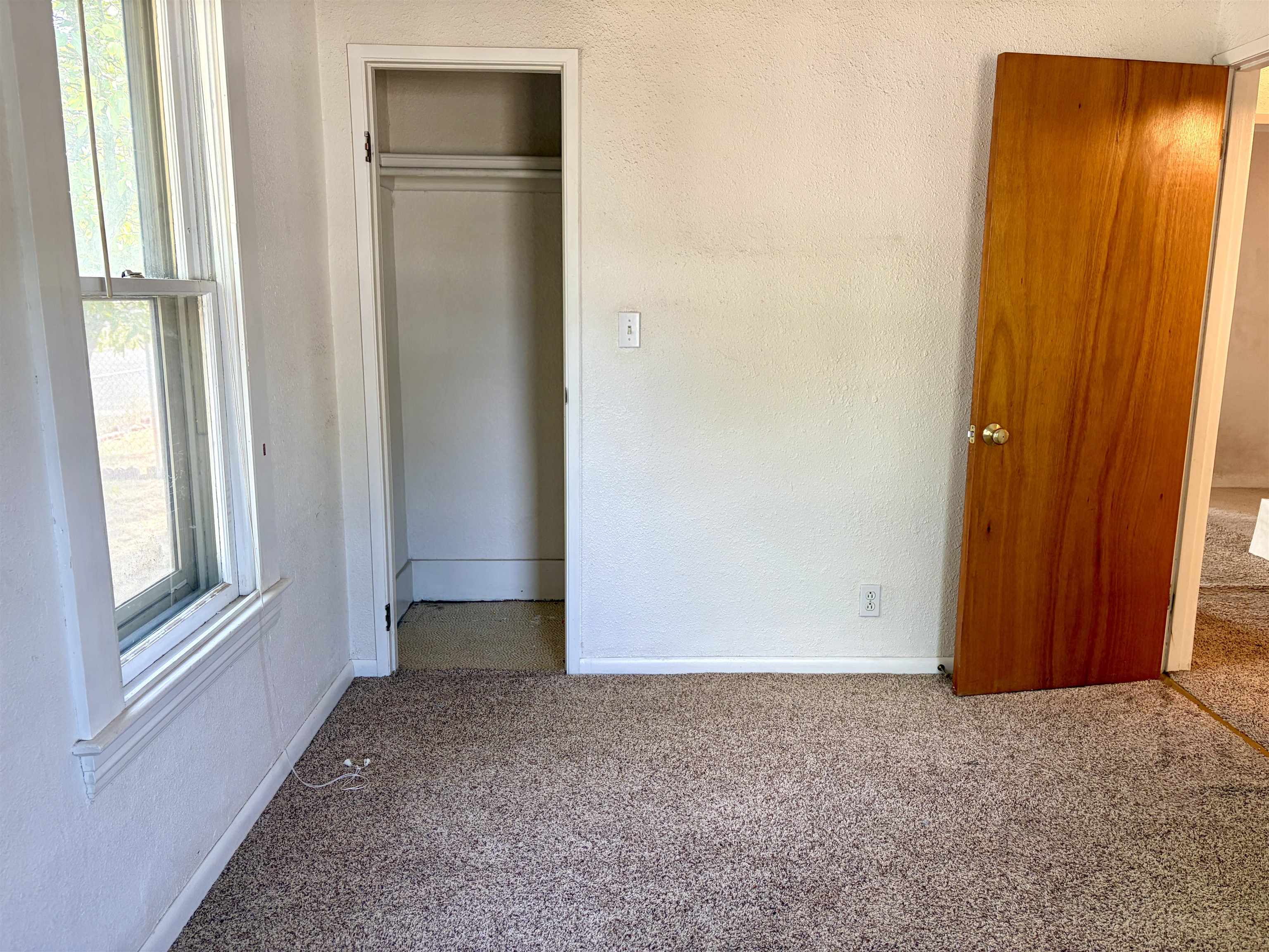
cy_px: 476
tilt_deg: -10.0
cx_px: 634
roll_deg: -0.5
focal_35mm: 26
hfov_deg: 67.3
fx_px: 953
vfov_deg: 53.1
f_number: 1.6
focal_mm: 5.96
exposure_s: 1/120
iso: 125
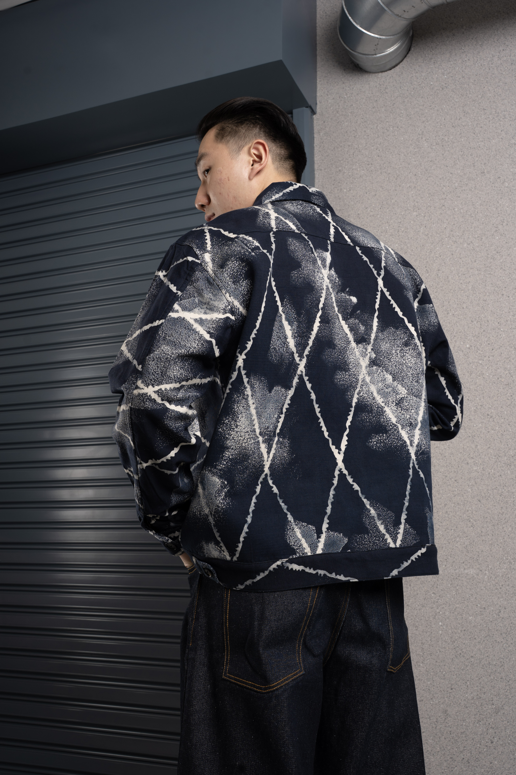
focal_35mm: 35
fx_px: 752
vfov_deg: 54.4
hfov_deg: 37.9
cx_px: 258
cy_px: 388
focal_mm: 35
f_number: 8
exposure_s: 1/160
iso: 160
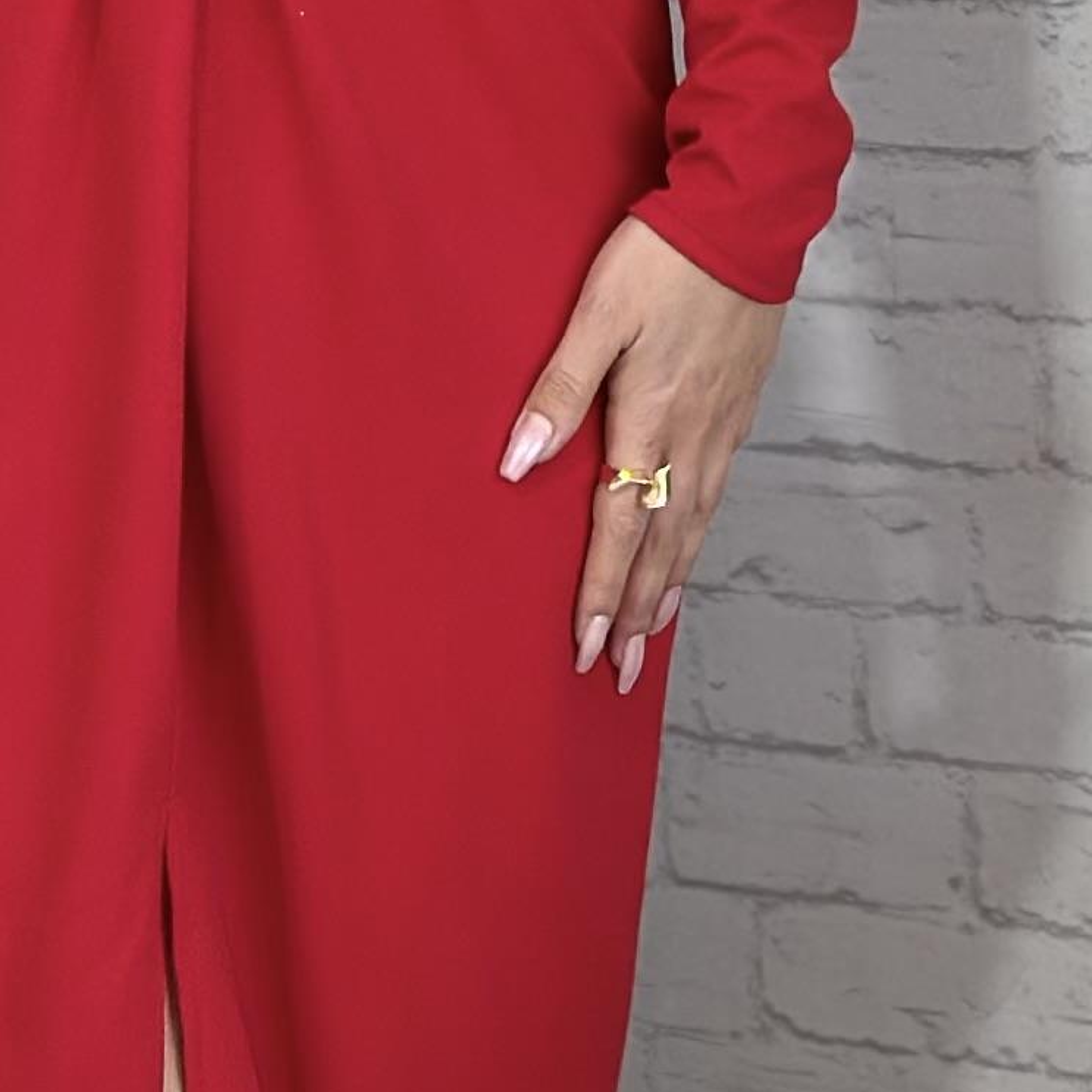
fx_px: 8209
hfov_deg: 7.6
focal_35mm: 230
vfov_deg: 7.6
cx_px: 153
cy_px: 442
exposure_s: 1/100
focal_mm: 6.86
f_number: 1.78
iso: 80
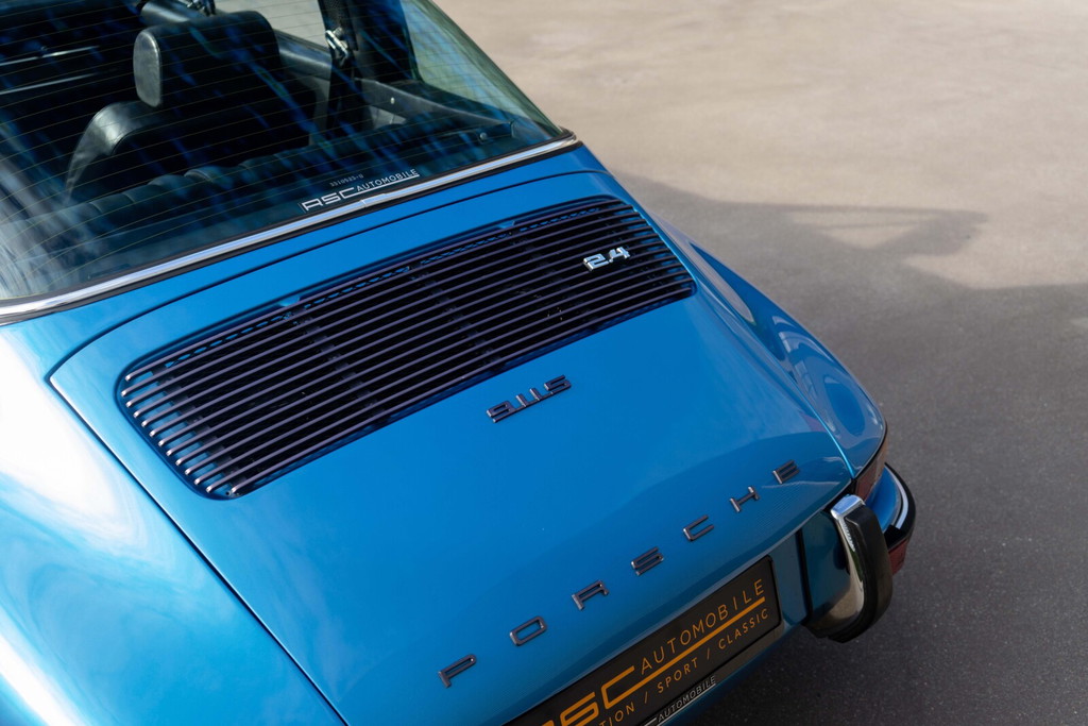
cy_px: 363
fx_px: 1269
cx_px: 544
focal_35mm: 42
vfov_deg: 31.9
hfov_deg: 46.4
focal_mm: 42
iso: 50
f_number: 4.5
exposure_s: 1/60
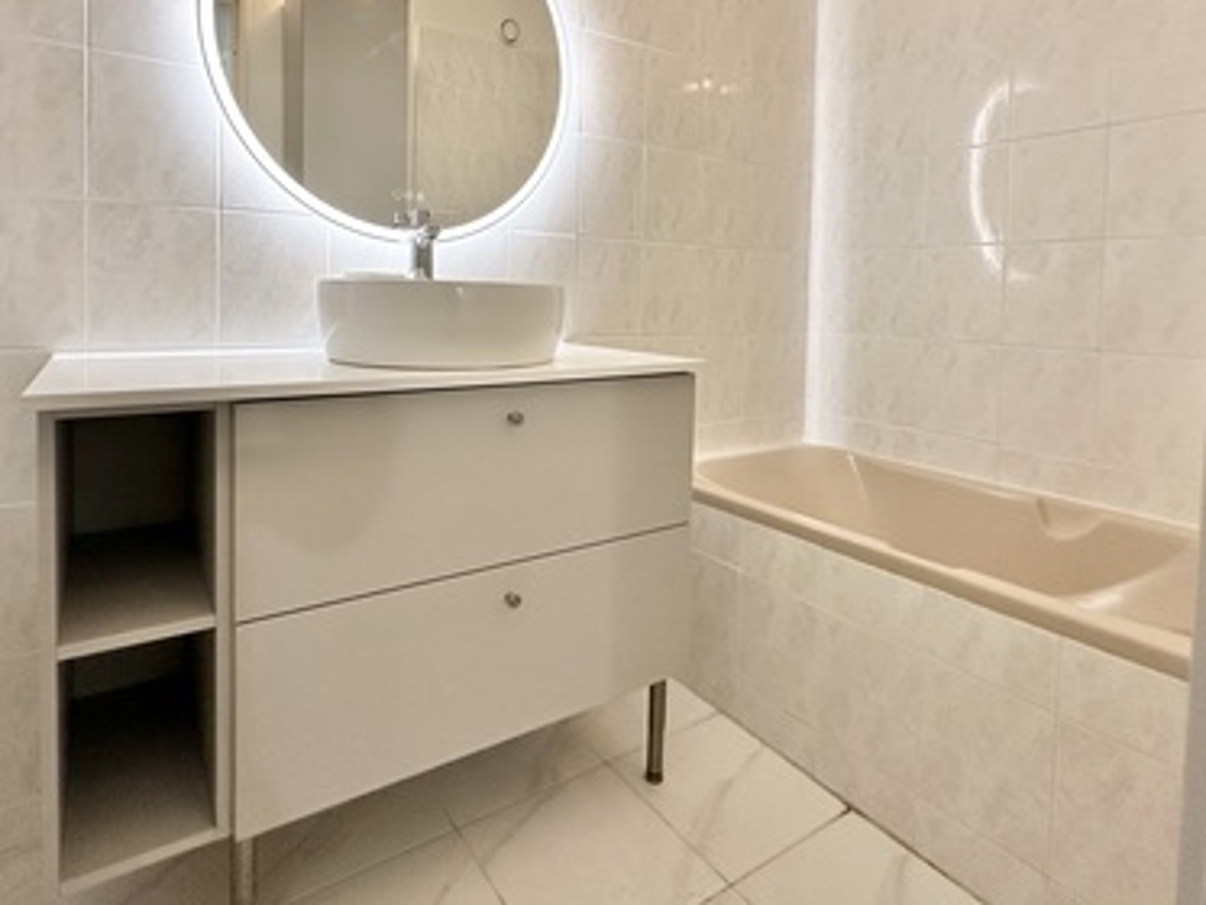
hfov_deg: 81.5
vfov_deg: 64.6
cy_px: 317
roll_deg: -1.2
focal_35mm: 20
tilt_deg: -1.7
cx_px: 551
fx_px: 697
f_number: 2.2
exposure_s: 1/100
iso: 200
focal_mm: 2.22
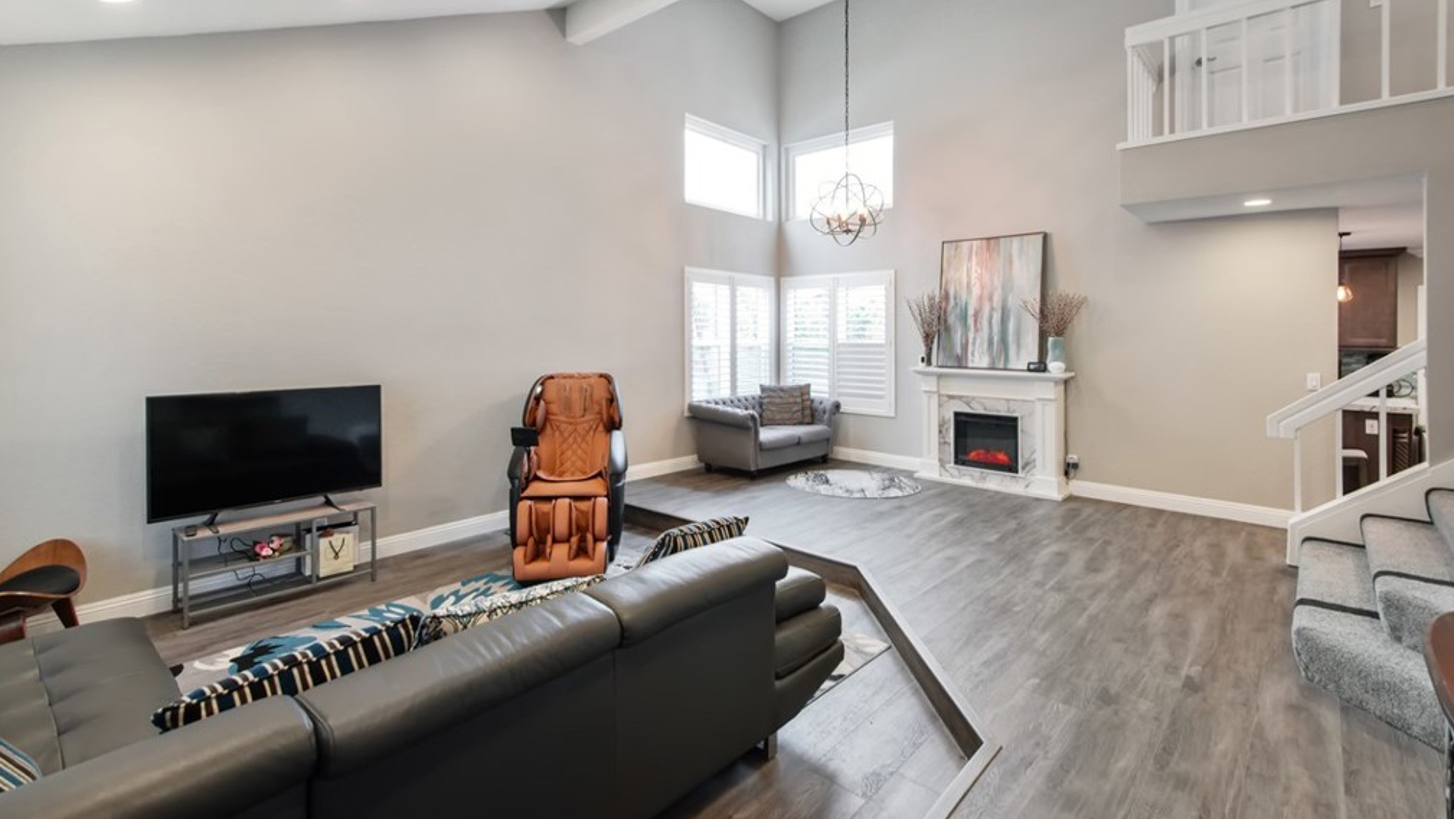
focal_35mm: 17
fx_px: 656
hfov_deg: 95.9
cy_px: 394
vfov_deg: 63.9
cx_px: 725
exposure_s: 1/20
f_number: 8
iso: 800
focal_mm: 16
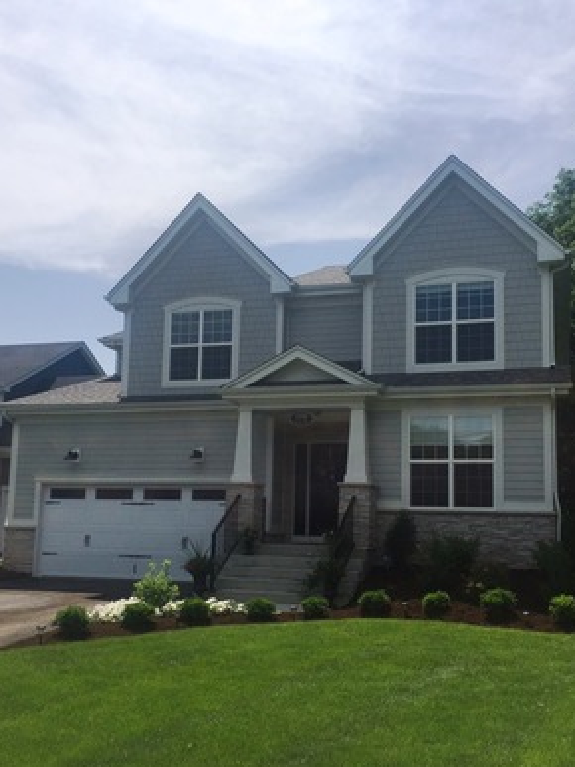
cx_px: 309
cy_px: 444
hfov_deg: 39.6
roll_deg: -0.7
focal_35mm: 36
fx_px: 798
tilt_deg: +8.0
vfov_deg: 51.2
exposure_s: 1/4405
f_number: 2.2
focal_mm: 4.15
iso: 32
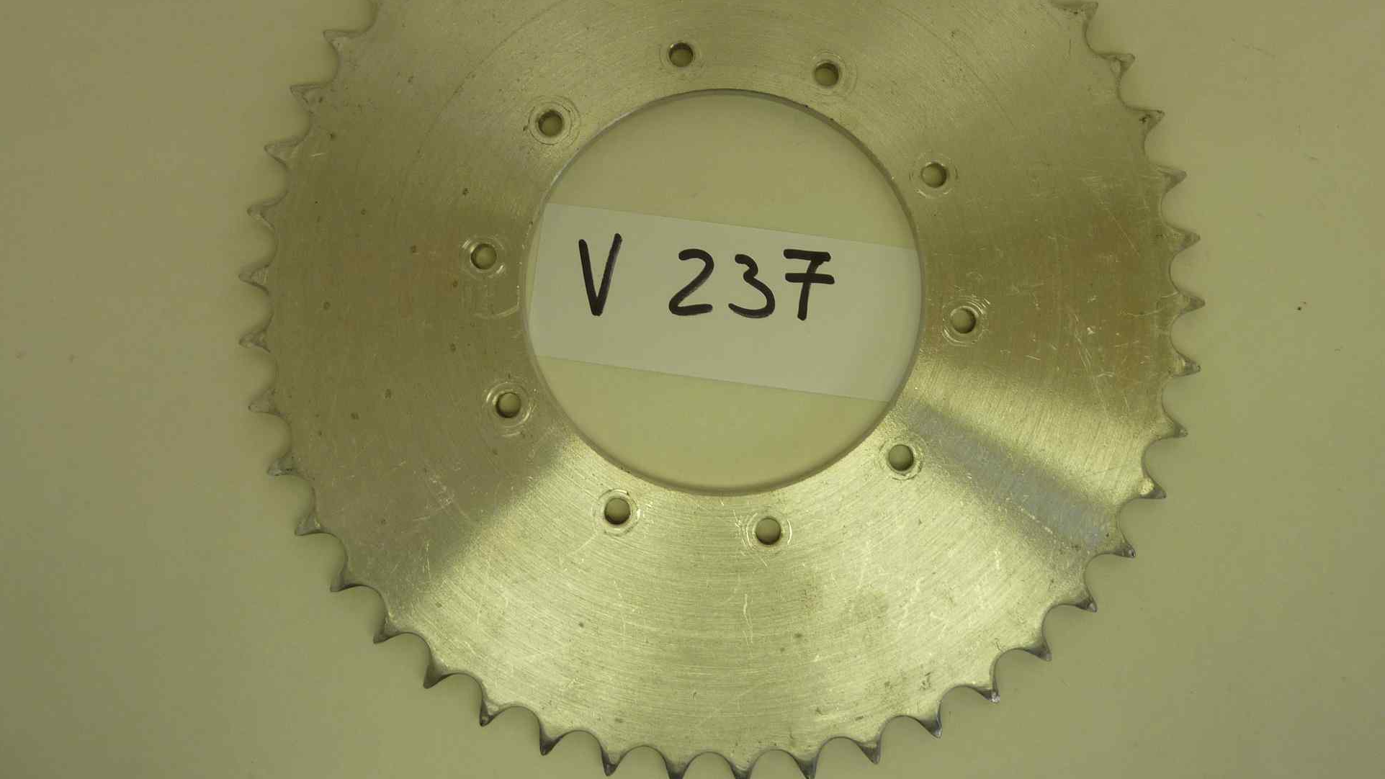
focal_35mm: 29
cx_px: 735
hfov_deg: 66.0
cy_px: 251
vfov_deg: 39.6
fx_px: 1065
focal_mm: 4.1
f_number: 3.3
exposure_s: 1/60
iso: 80
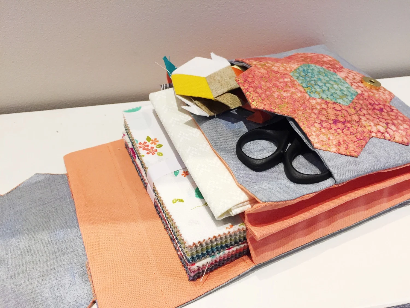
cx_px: 205
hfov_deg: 61.7
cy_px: 154
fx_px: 343
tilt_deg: -45.7
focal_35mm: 29
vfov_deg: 48.2
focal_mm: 4.15
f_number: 2.2
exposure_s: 1/33
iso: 50
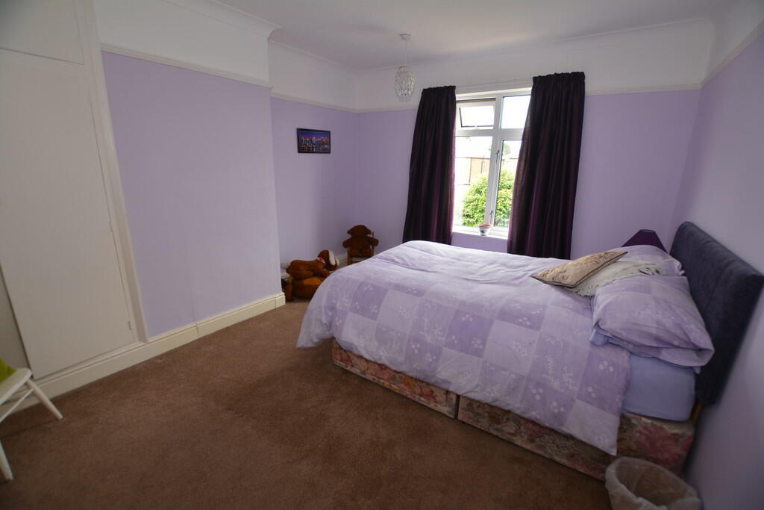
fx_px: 318
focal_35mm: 15
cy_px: 255
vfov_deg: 77.3
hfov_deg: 100.4
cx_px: 382
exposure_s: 1/60
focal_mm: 10
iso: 220
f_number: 4
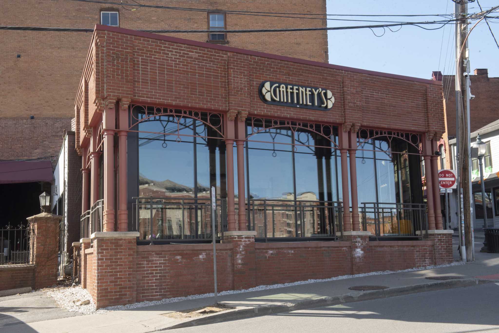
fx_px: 666
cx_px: 250
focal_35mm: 48
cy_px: 166
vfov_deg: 28.1
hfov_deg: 41.1
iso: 800
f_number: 22
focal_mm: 48
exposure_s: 1/60
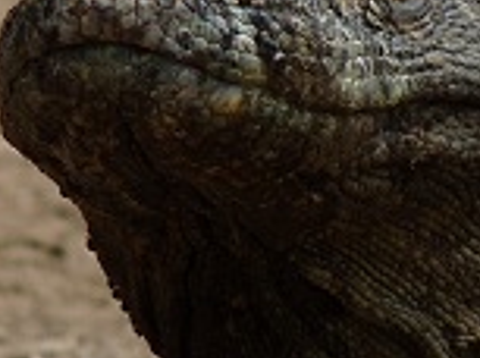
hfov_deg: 1.1
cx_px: 342
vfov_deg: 0.9
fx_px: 24085
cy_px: 157
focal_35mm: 1741
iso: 100
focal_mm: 86.4
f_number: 5.6
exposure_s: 1/250
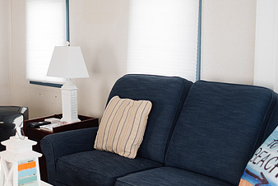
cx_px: 58
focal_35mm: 60
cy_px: 81
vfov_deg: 22.7
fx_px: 464
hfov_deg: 32.5
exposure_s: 1/500
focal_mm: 35
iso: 1000
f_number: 2.8
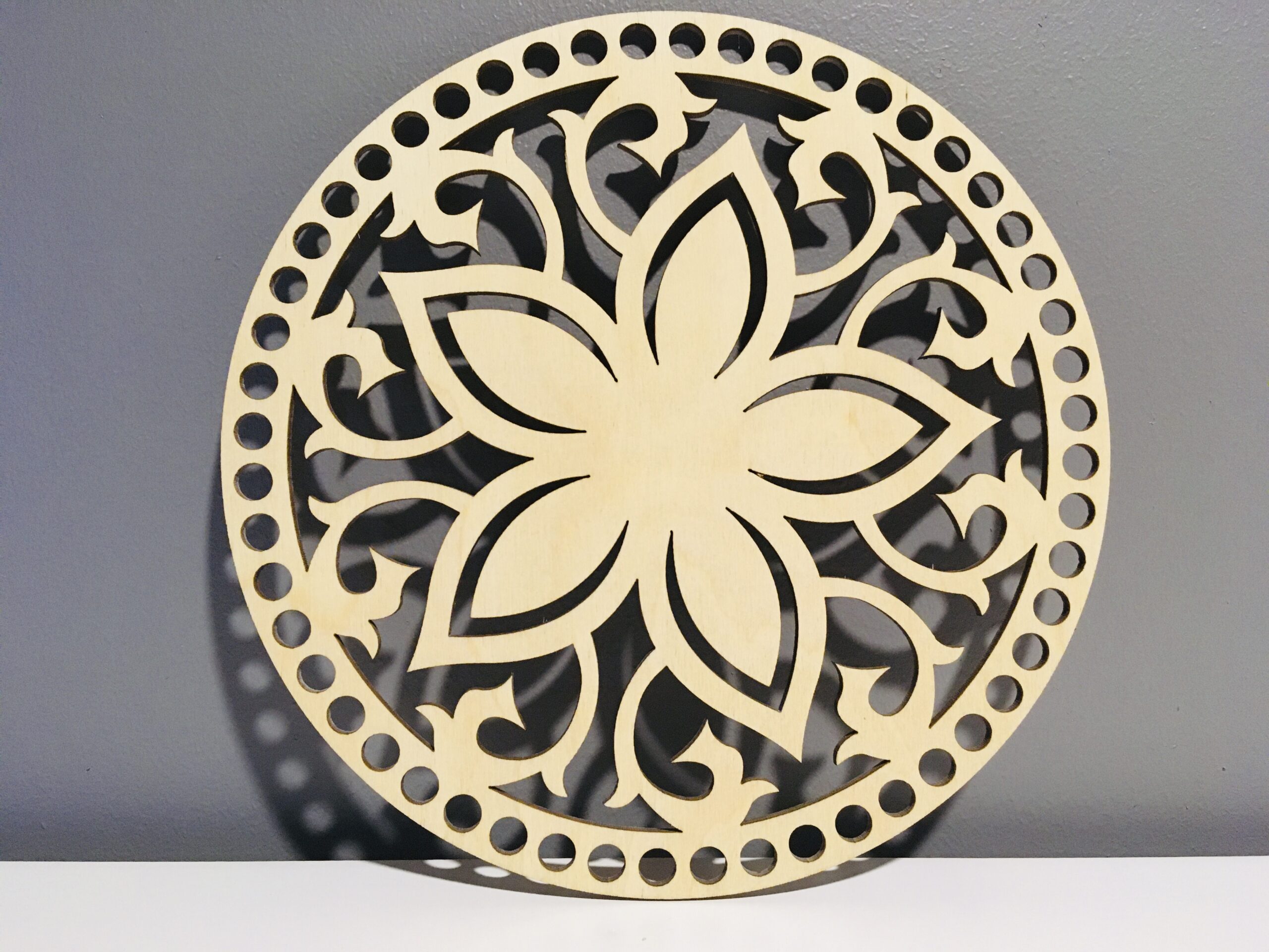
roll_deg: -0.9
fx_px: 1063
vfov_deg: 48.2
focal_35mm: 29
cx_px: 634
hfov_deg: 61.7
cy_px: 476
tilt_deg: -7.9
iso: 200
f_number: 2.2
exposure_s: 1/25
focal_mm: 4.15
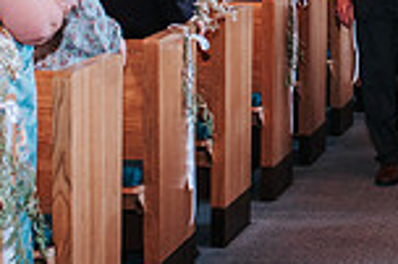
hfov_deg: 13.7
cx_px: 494
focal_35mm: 145
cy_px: -116
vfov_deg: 9.2
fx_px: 1601
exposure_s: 1/125
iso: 1000
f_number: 3.2
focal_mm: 35
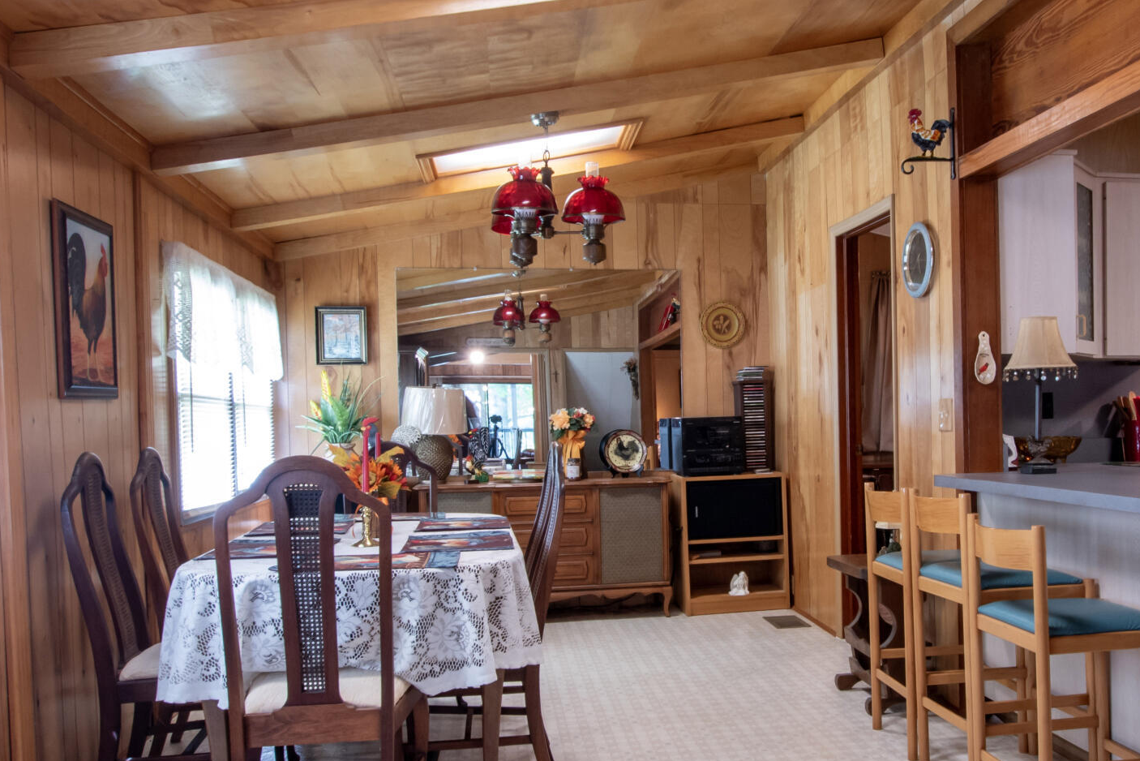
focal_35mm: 32
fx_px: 1013
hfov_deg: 58.1
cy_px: 408
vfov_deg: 41.1
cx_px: 701
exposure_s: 1/1.25
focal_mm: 10
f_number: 10
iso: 320
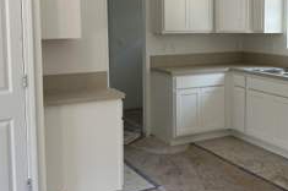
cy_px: 52
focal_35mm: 51
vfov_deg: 26.1
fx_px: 407
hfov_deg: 38.2
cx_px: 205
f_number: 1.78
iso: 100
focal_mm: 6.86
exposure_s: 1/121
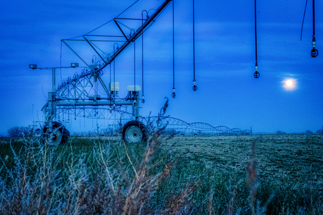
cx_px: 162
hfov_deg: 28.8
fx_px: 628
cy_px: 108
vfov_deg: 19.5
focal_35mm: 70
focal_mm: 70
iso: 12800
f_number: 13
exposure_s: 1/50
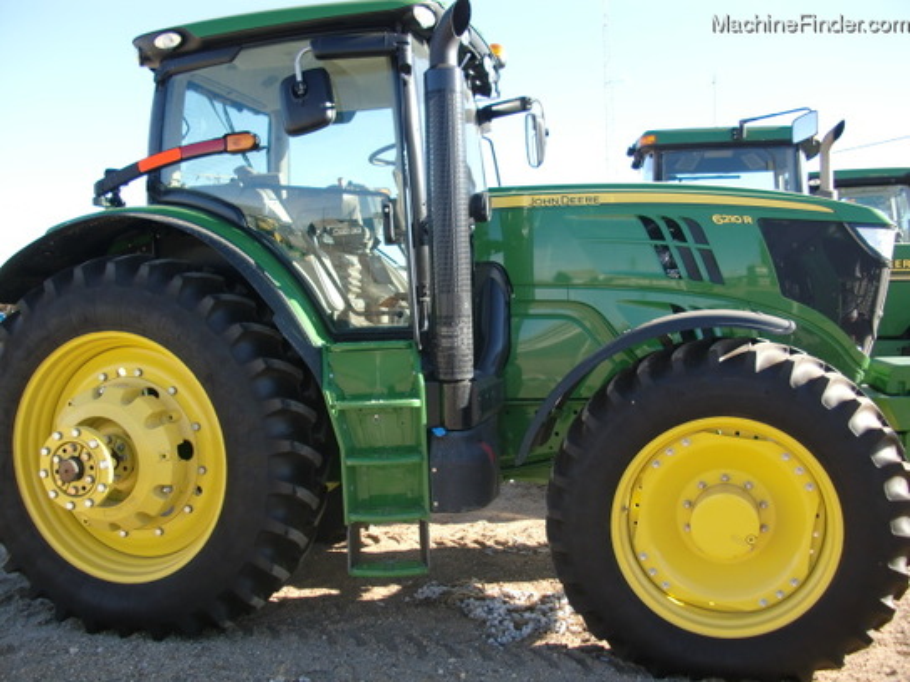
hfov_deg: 51.4
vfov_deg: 39.7
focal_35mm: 36
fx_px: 946
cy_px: 341
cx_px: 455
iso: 64
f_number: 2.8
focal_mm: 6.3
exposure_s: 1/250
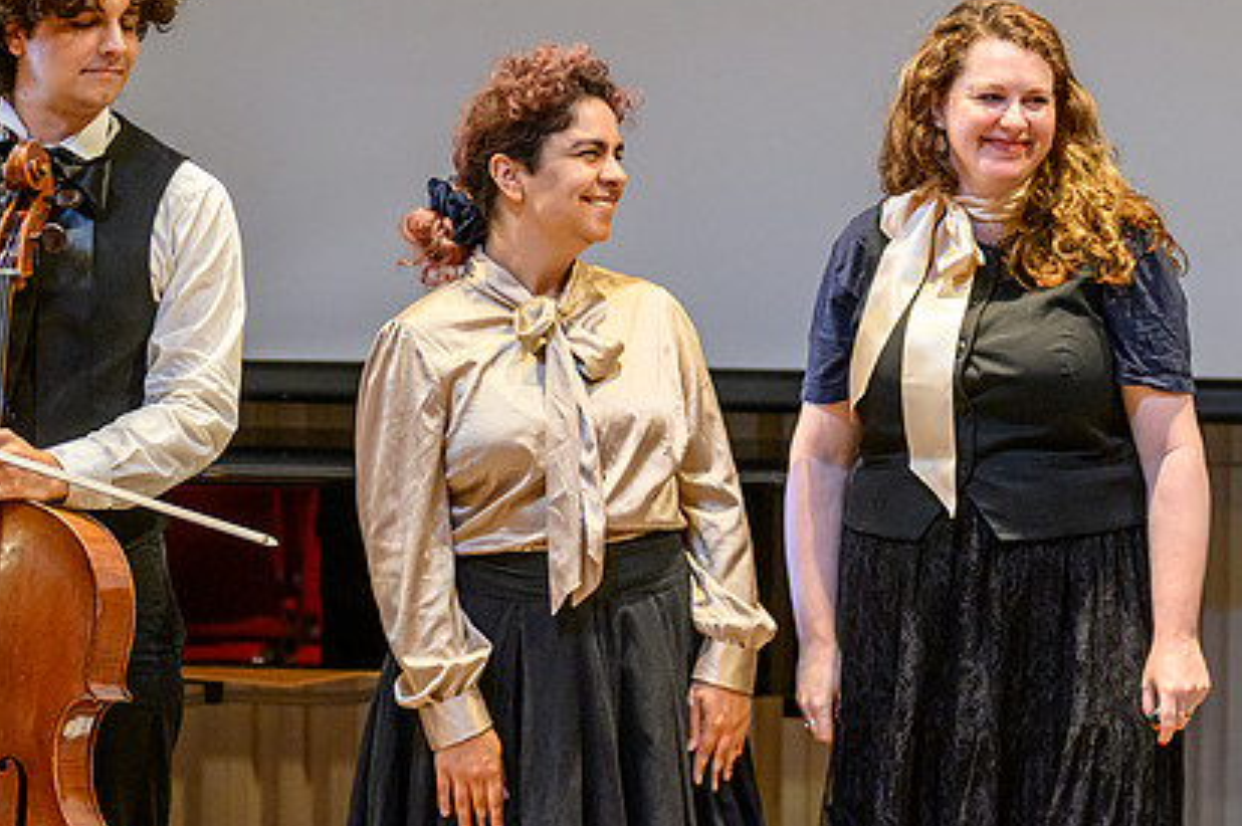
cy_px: 274
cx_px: 630
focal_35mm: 179
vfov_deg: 7.7
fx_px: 6170
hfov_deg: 11.5
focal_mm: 82
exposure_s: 1/500
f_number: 2.5
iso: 1800
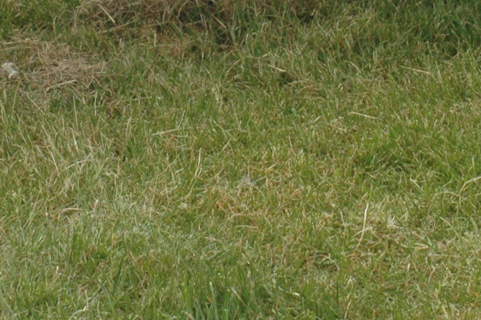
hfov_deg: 4.0
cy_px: -284
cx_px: 240
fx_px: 6807
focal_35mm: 510
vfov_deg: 2.7
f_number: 16
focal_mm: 90
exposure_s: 1/250
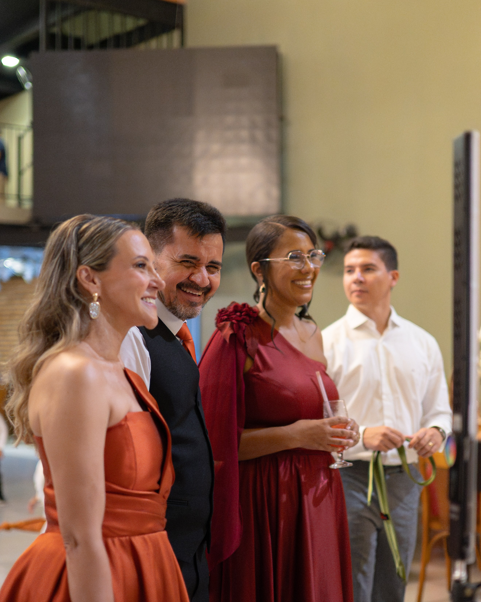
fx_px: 1050
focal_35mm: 59
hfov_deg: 25.8
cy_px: 343
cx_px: 239
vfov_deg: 31.9
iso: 4000
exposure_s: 1/320
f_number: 1.4
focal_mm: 35
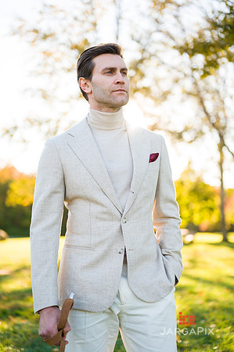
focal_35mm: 50
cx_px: 117
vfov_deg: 39.6
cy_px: 176
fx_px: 489
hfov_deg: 26.9
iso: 320
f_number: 2
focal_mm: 50
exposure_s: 1/1250
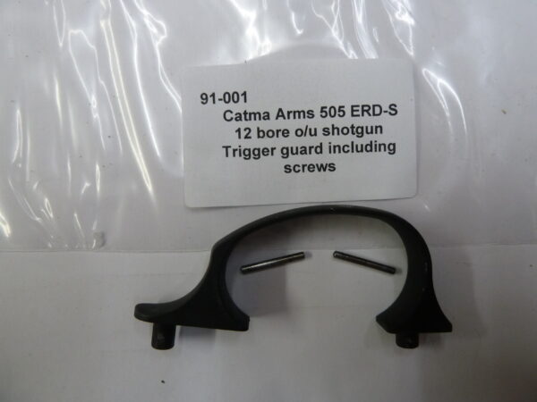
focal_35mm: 25
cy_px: 201
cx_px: 268
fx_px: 388
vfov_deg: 54.9
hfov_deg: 69.4
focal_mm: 4.1
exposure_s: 1/30
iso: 200
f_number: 3.3
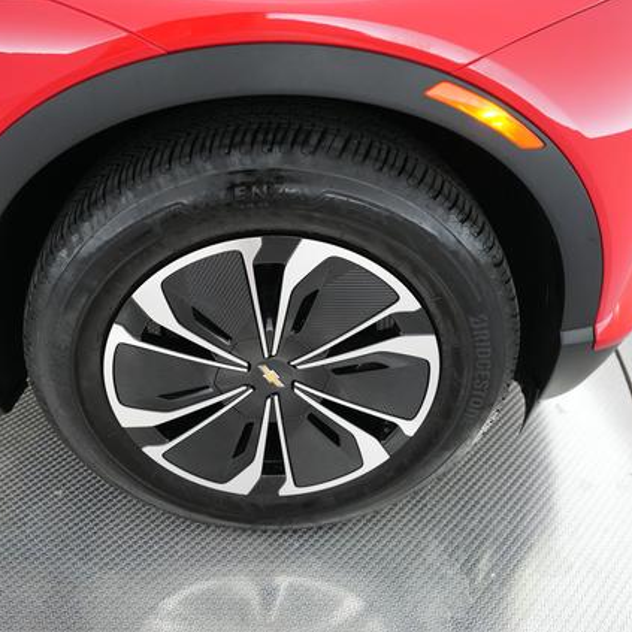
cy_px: 315
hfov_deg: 45.9
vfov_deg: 46.0
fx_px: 744
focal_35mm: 36
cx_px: 263
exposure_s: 1/250
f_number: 2.8
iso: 5000
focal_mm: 28
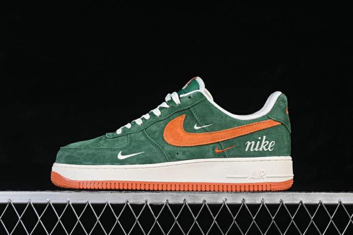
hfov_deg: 27.0
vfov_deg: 18.2
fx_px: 735
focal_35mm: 75
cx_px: 176
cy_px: 118
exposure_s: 1/80
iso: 160
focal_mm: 50
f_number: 8
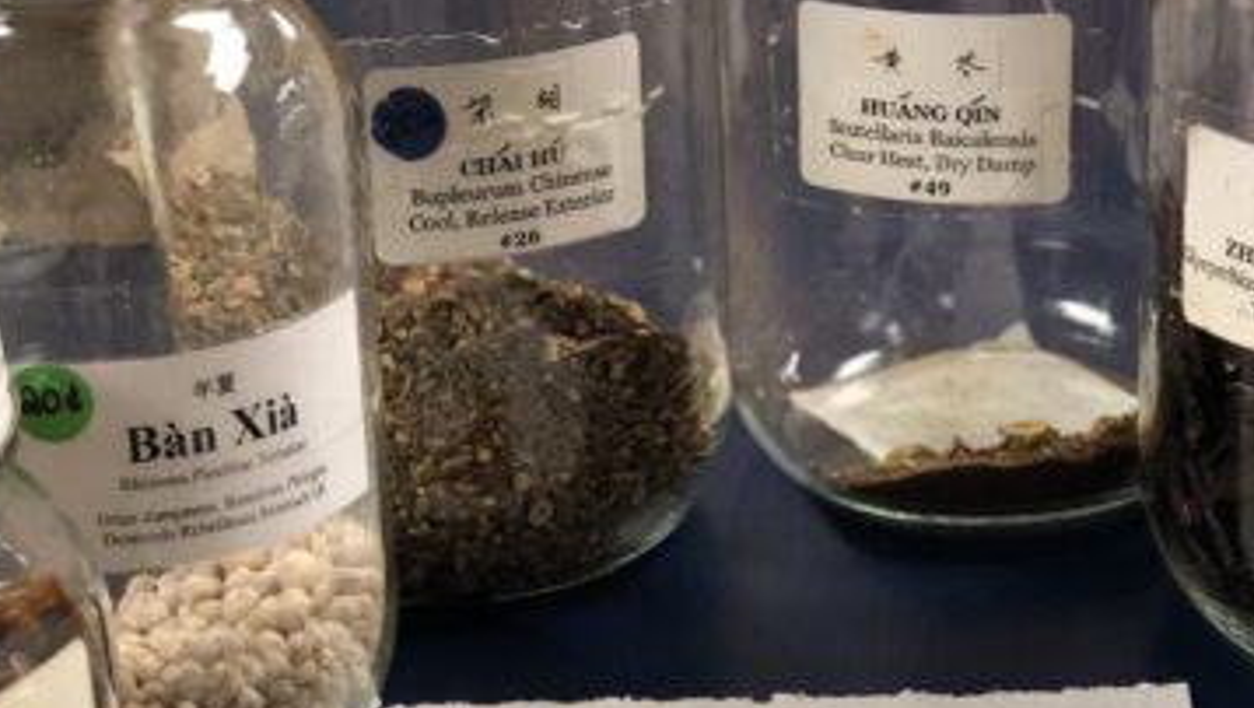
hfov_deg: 20.5
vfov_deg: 11.7
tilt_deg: -23.8
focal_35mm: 104
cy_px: 463
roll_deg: +2.5
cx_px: 701
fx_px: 3461
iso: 160
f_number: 2.8
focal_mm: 6.6
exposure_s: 1/30
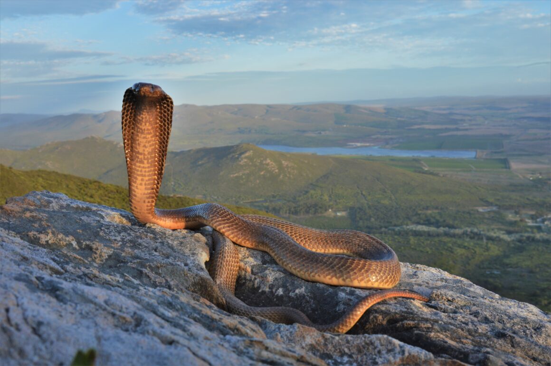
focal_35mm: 36
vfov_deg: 36.8
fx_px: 550
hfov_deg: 53.2
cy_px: 183
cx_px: 276
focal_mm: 24
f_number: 9
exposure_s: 1/160
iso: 400
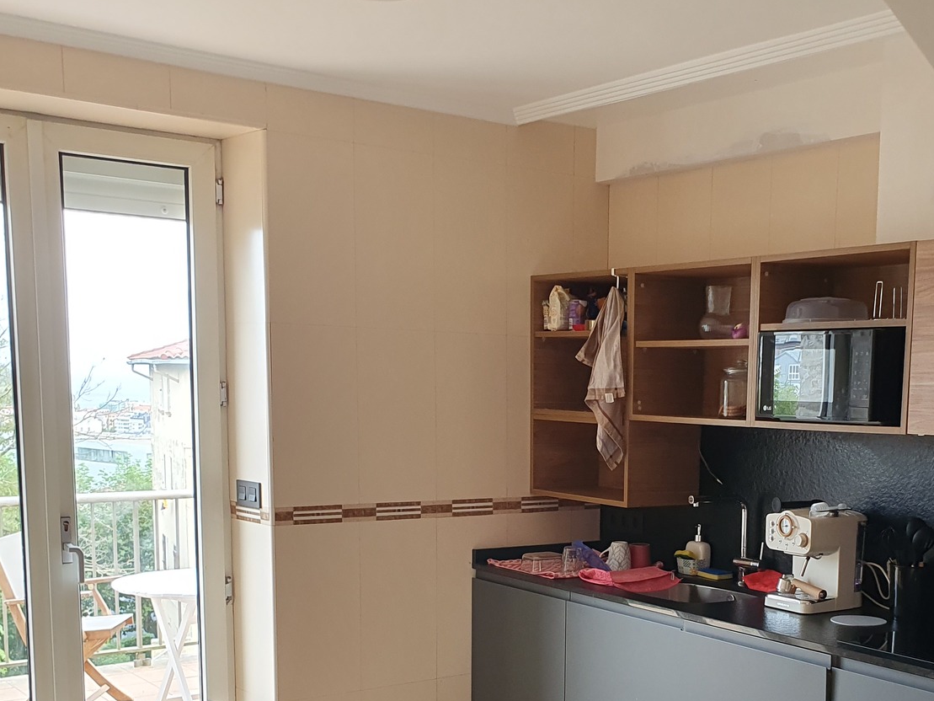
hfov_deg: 41.1
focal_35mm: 45
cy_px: 591
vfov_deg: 31.1
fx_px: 1214
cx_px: 674
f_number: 2.4
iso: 100
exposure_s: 1/120
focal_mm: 4.32
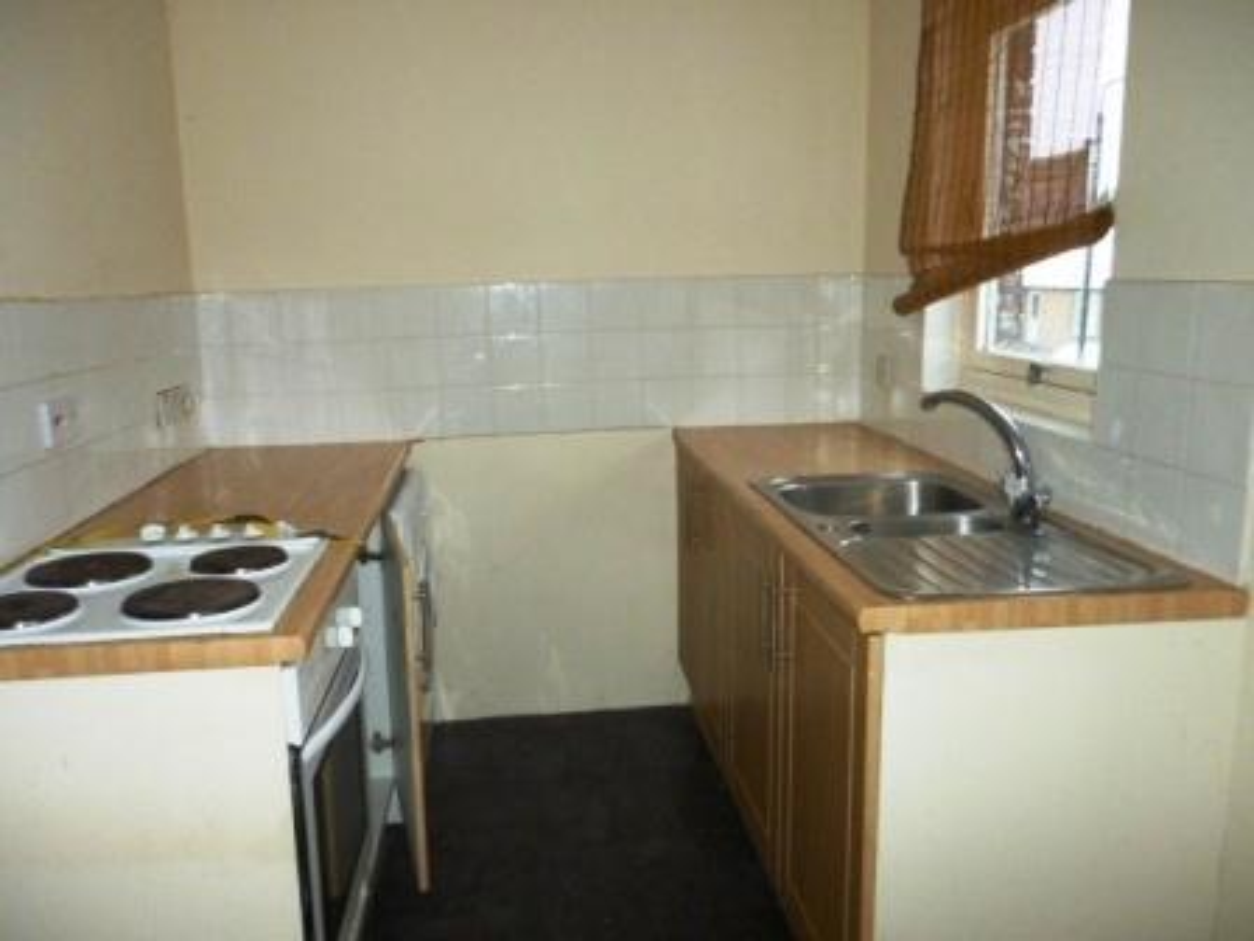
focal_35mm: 28
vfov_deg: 49.7
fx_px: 1014
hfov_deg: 63.4
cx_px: 627
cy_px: 470
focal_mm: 5
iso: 400
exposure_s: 1/60
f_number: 3.1
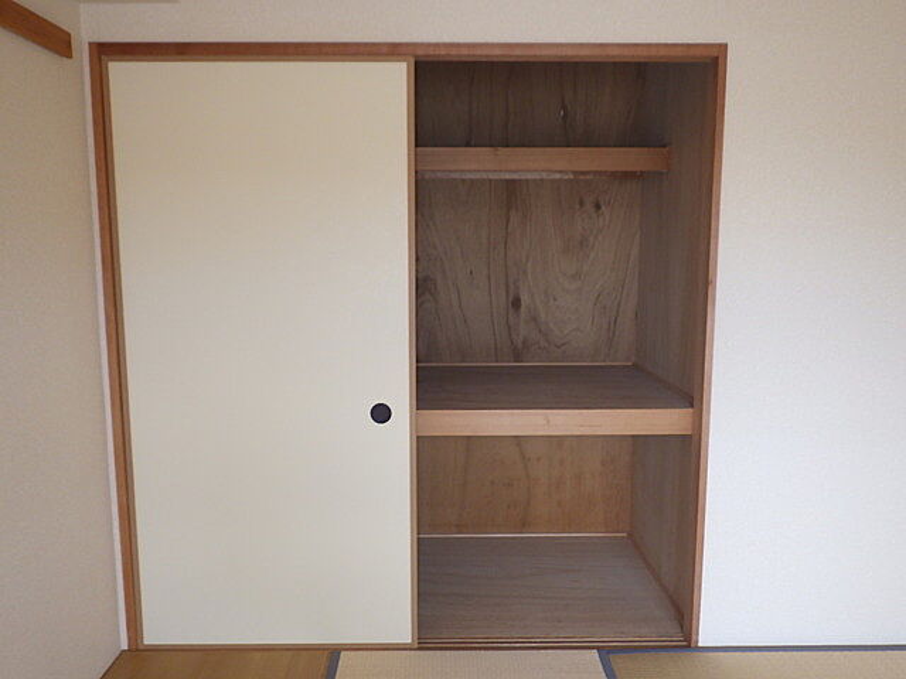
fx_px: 733
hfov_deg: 63.4
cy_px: 340
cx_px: 453
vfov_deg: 49.7
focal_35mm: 28
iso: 125
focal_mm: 5
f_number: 3.5
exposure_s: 1/45
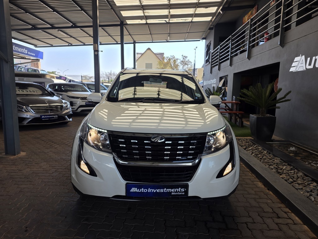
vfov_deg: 58.9
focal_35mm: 23
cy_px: 120
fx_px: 211
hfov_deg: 73.9
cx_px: 159
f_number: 1.7
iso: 12
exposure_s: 1/132
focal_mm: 6.25
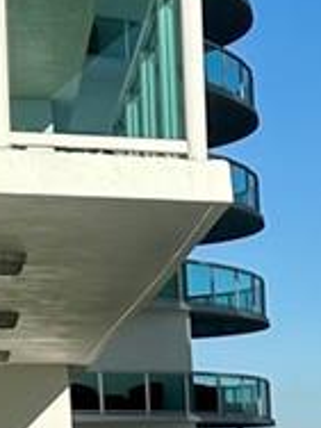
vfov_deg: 12.4
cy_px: 610
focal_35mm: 153
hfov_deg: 9.0
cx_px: 706
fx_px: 1892
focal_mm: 6.86
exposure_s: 1/7042
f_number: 1.78
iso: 80
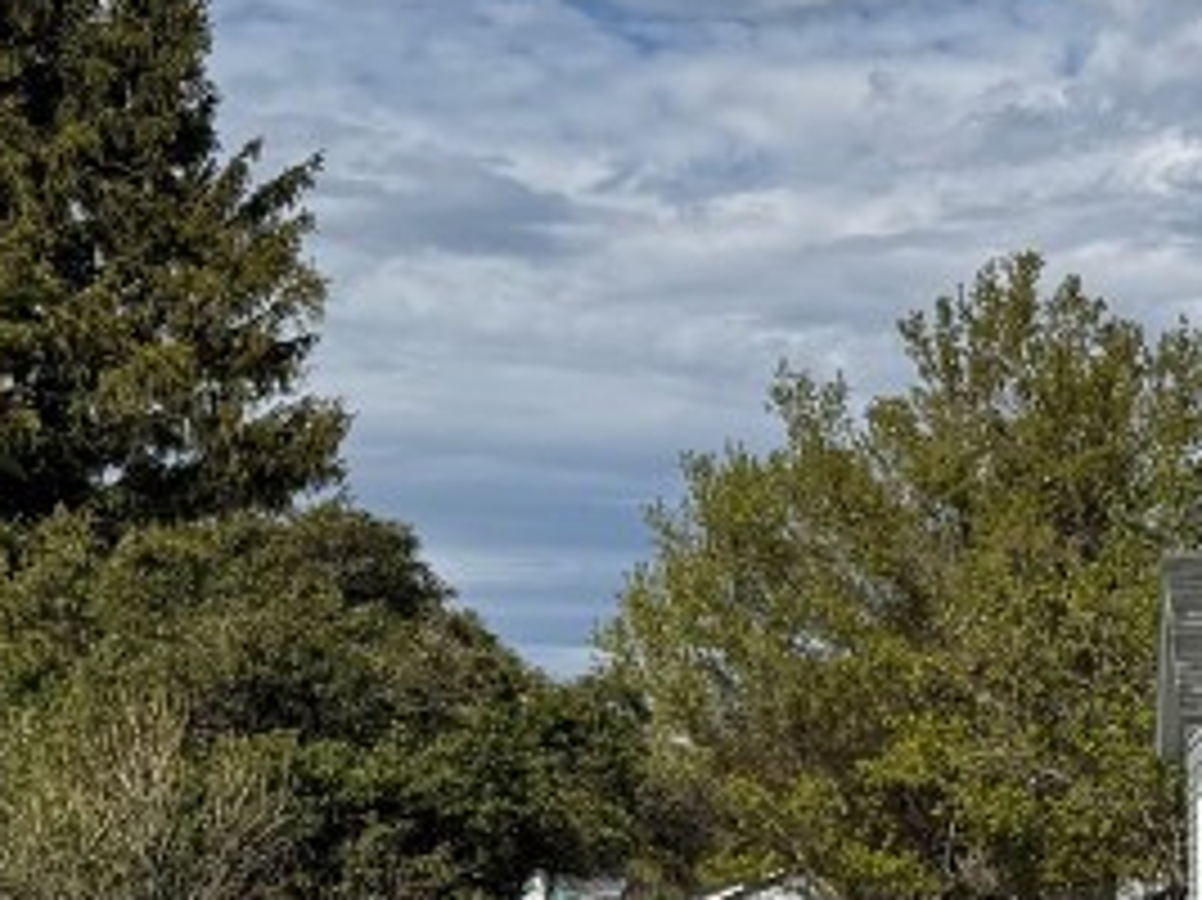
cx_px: 1733
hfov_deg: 19.0
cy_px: 738
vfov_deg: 15.9
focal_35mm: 92
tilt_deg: +2.4
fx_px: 3193
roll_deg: +1.1
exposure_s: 1/7092
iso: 80
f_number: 1.78
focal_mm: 6.76
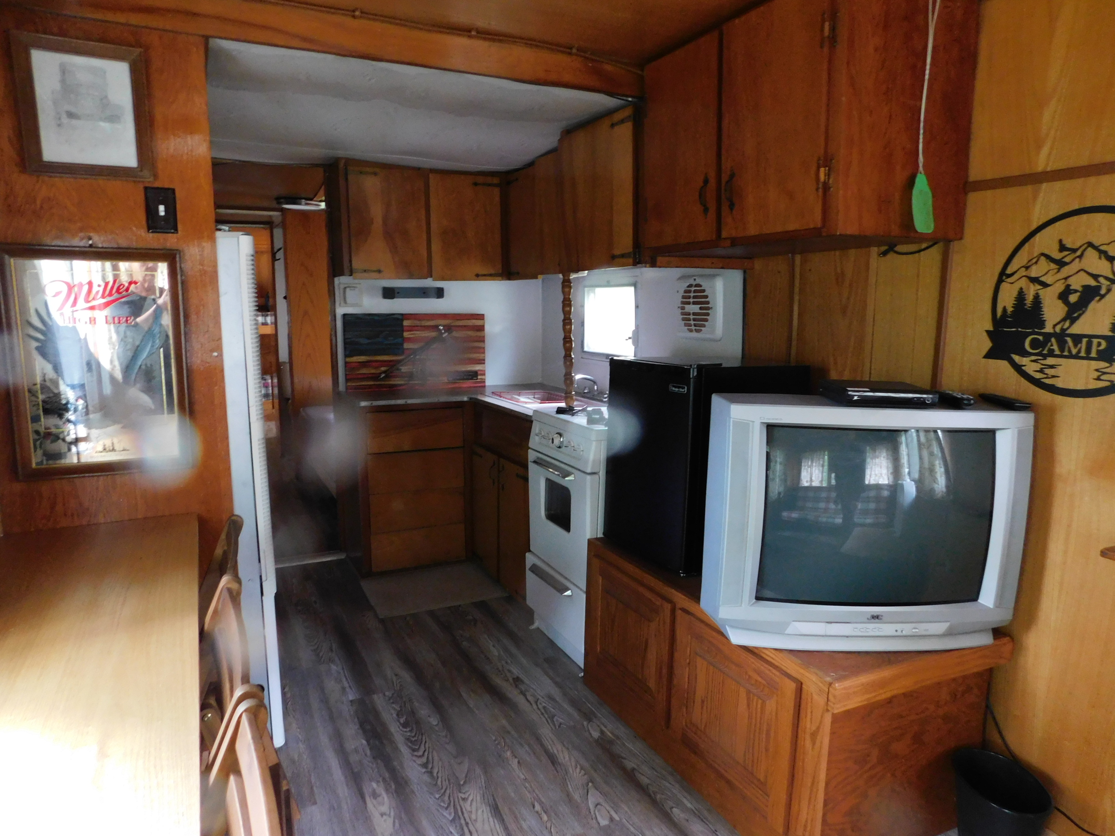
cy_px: 418
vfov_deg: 58.9
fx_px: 741
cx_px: 558
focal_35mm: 23
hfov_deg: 73.9
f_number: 3
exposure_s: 1/8
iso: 400
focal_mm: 4
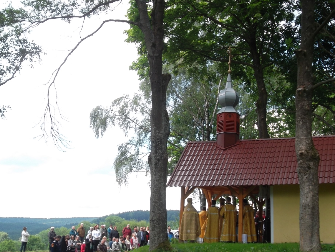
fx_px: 503
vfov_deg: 28.0
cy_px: 132
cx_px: 195
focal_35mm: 52
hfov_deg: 36.7
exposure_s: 1/125
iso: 80
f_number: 4
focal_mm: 6.6
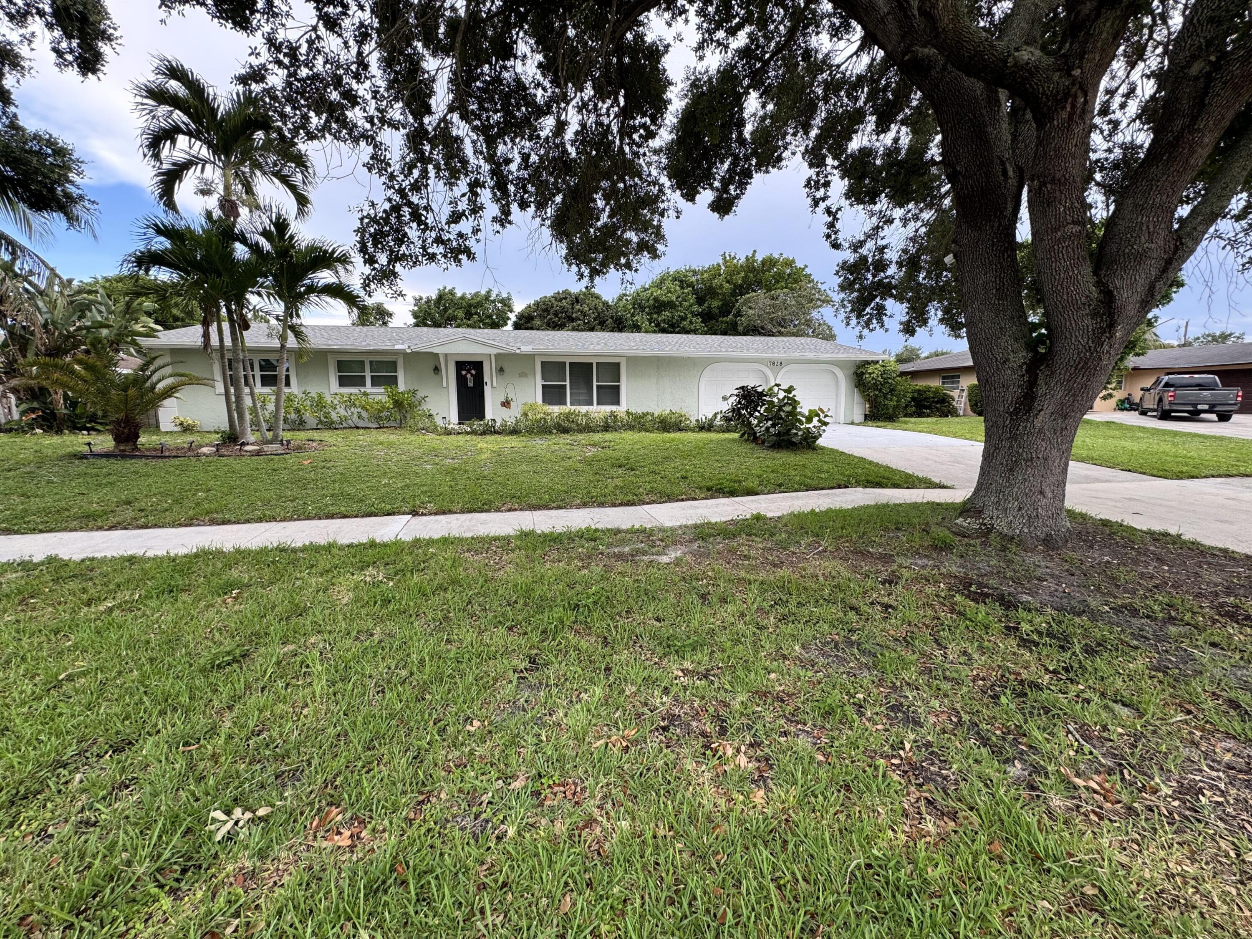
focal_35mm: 14
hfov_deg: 102.1
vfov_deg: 85.7
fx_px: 506
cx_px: 626
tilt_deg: -6.6
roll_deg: +0.0
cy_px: 470
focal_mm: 2.22
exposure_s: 1/139
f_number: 2.2
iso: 40
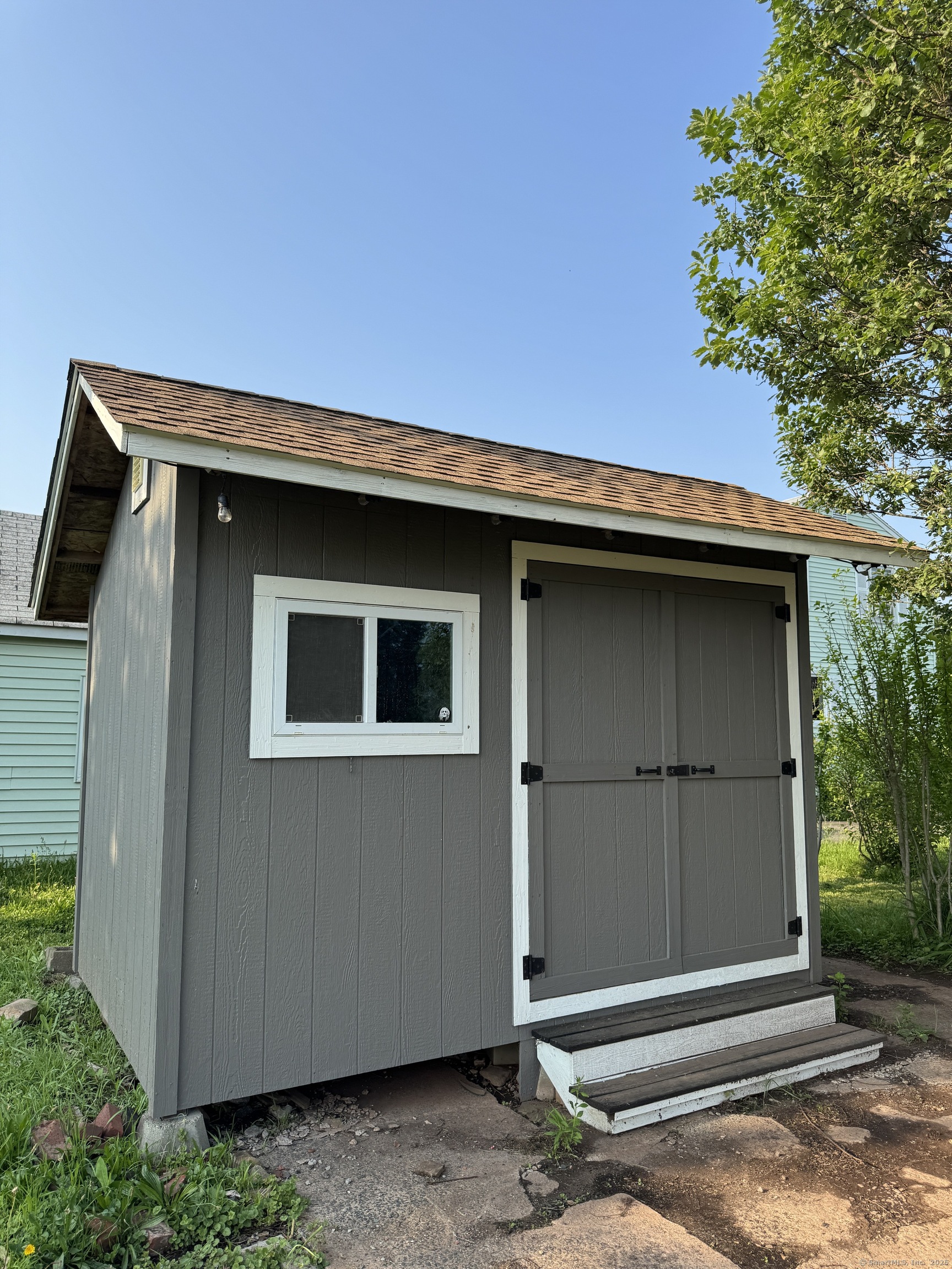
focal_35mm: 24
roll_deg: -0.5
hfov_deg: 56.8
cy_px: 634
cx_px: 476
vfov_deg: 71.6
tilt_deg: +5.8
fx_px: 880
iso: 80
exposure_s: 1/2174
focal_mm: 6.76
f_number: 1.78
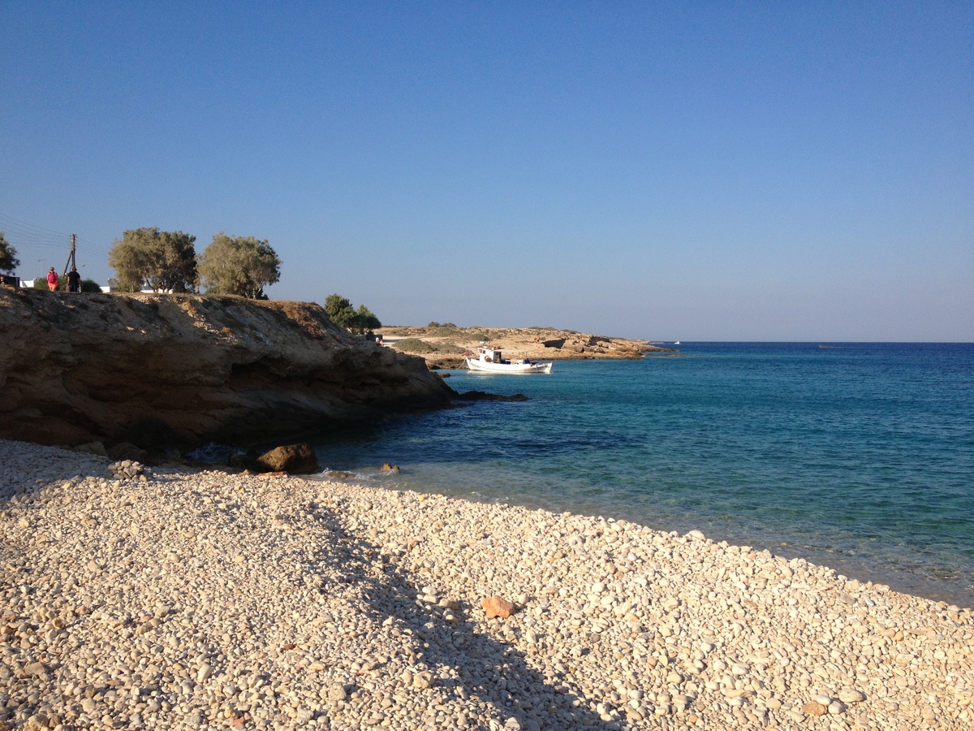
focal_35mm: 35
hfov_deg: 52.6
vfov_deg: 40.7
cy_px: 366
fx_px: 985
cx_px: 487
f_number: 2.4
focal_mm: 4.28
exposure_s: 1/1972
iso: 50
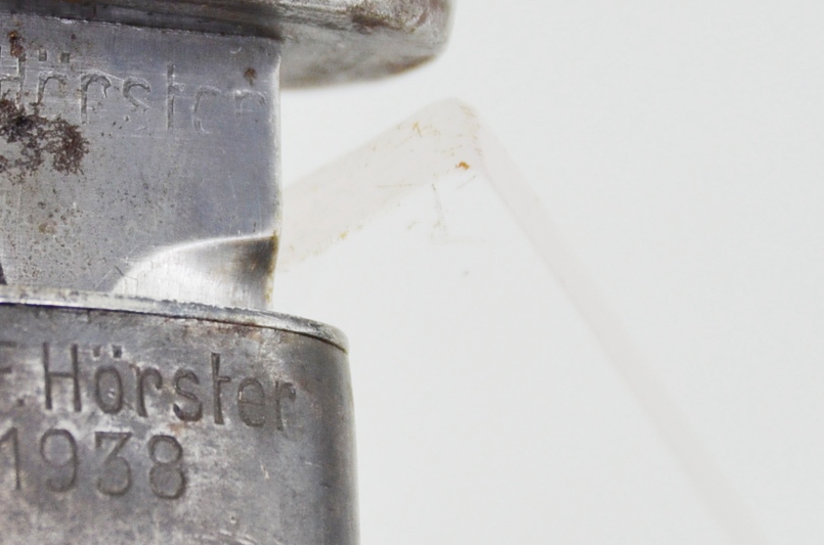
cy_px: 279
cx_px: 112
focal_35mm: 620
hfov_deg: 3.3
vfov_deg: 2.2
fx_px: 14149
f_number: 5.6
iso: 560
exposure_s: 1/250
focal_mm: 135
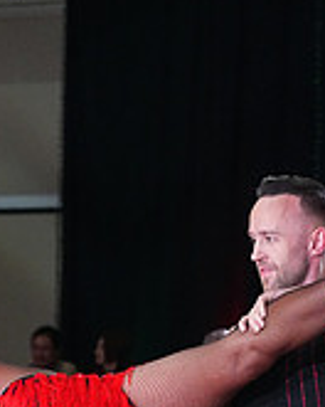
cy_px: 622
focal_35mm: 306
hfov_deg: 5.1
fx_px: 3679
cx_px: 188
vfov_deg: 6.2
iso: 6400
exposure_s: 1/400
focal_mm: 93
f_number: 5.6
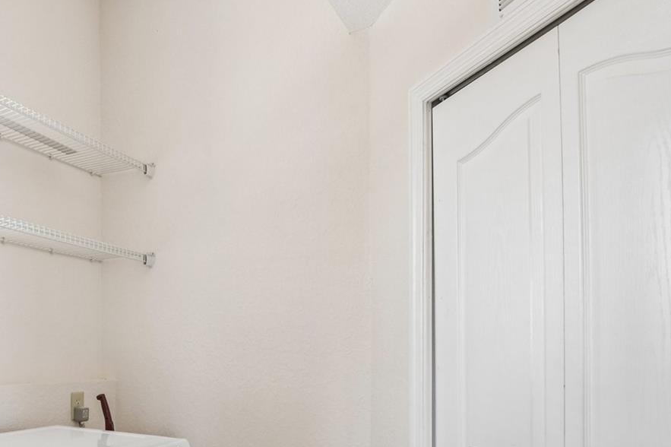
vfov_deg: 43.0
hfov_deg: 61.2
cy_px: 355
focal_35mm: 29
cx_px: 195
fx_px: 540
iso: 400
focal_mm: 16
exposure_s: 1/40
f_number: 8
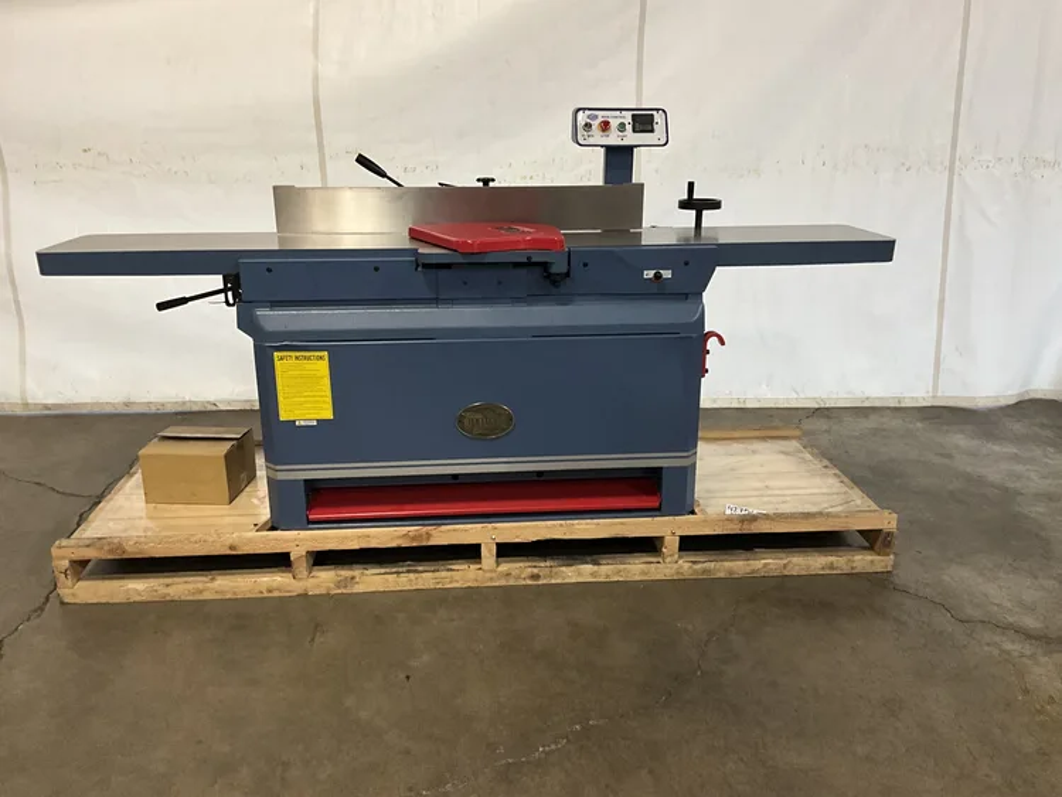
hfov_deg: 61.6
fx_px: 890
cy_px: 398
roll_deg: -0.3
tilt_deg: -18.2
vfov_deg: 48.3
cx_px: 531
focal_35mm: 29
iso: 250
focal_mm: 3
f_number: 1.8
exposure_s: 1/60
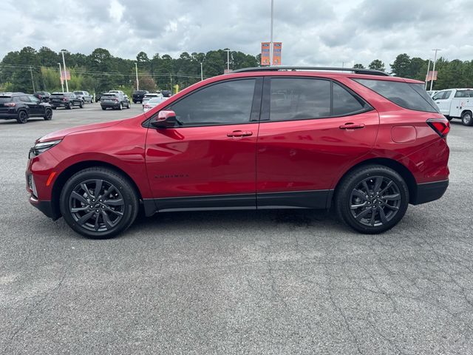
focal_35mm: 24
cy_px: 178
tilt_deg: -15.2
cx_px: 236
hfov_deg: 71.6
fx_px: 328
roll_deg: -0.1
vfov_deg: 56.8
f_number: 1.78
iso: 80
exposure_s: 1/1923
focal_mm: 6.76
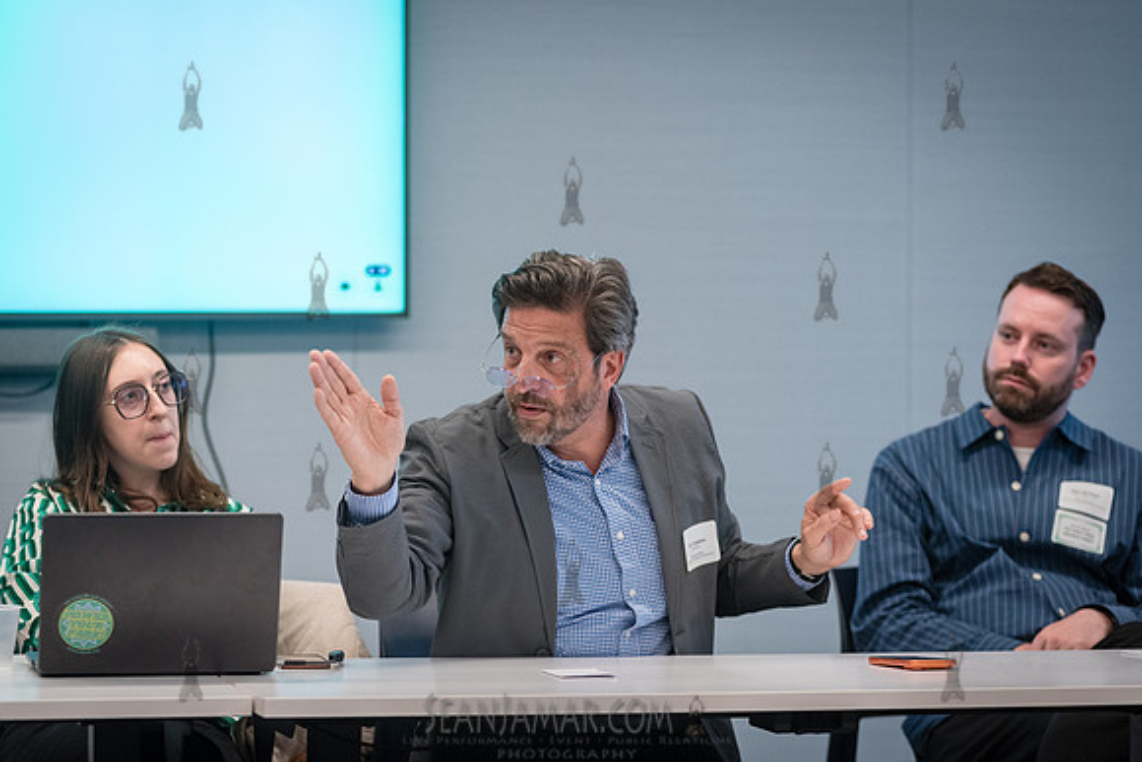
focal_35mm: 127
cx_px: 571
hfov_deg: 16.1
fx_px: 4026
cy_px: 381
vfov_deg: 10.8
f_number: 3.5
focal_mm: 120
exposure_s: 1/200
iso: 2000
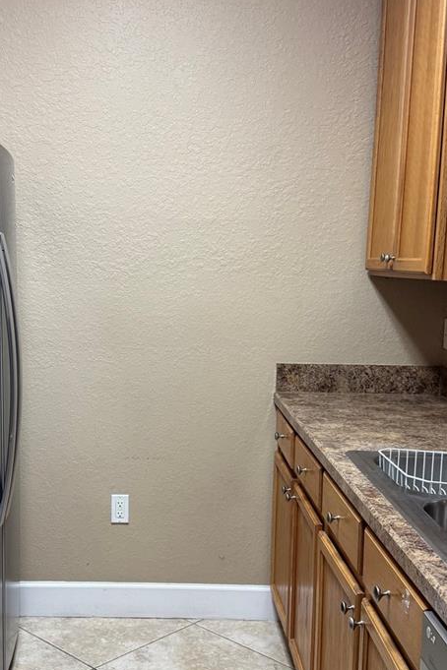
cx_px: 174
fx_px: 819
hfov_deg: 30.4
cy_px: 361
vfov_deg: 44.5
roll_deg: -2.3
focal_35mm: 44
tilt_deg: -7.4
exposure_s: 1/120
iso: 200
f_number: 1.78
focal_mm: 6.76
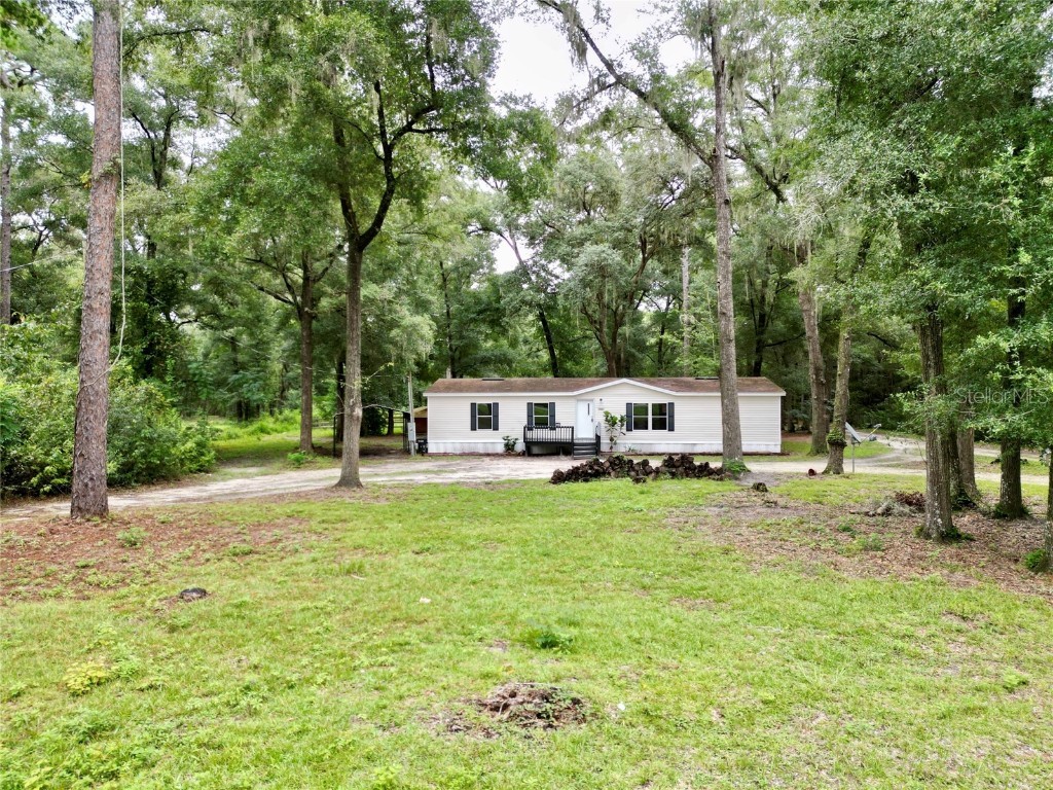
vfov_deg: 56.8
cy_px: 395
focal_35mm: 24
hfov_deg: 71.6
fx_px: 730
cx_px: 526
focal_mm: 6.72
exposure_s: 1/400
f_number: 1.7
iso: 130
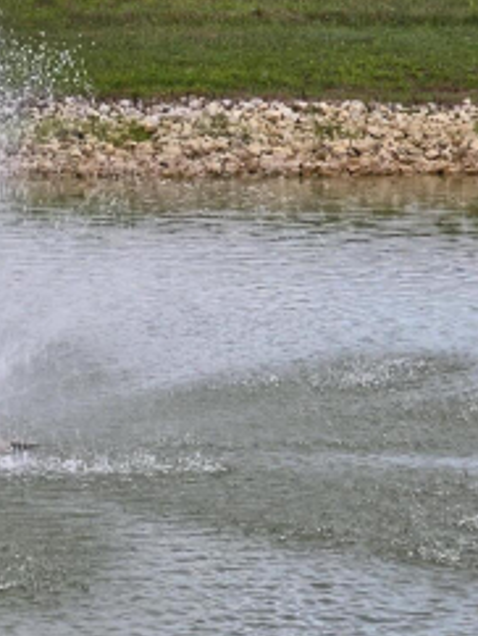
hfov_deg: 7.8
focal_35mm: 190
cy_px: 548
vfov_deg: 10.4
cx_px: -53
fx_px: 3492
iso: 50
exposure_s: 1/120
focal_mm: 7.9
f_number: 2.4
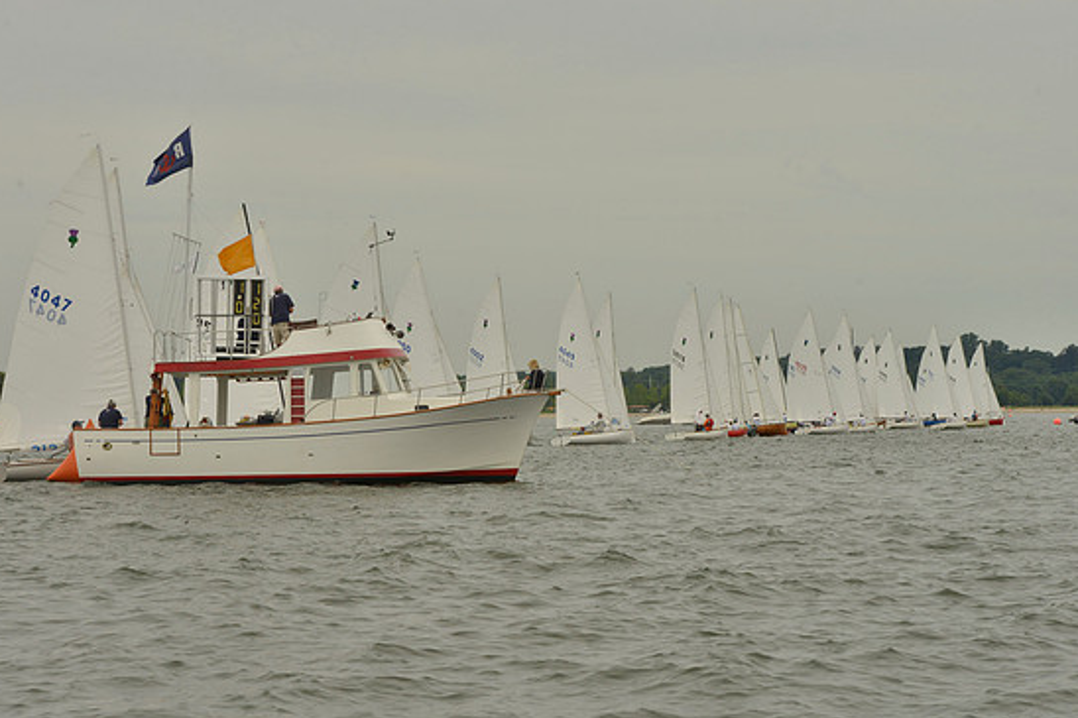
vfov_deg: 15.2
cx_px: 509
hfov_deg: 22.6
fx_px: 2694
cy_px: 375
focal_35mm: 90
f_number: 10
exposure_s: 1/1250
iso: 400
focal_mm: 85
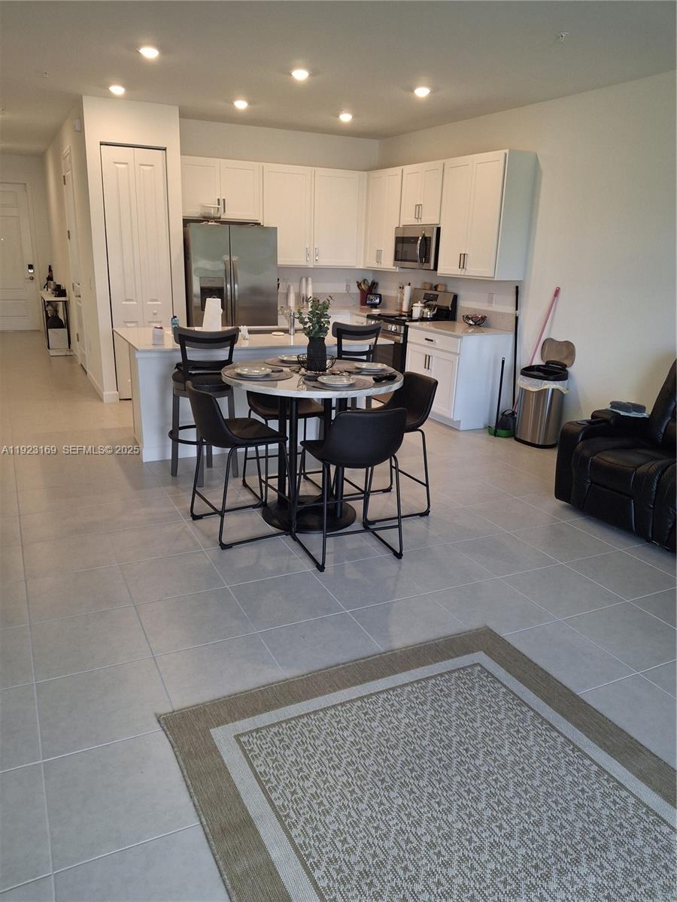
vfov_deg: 69.4
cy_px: 451
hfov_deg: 54.9
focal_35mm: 25
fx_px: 652
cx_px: 338
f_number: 1.8
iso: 160
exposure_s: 1/100
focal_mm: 4.69
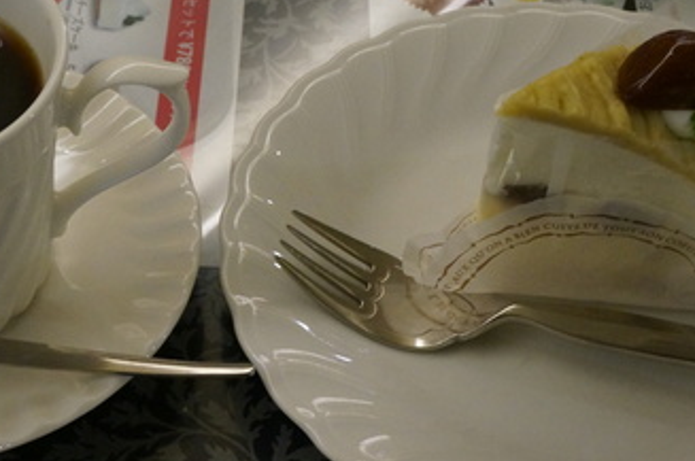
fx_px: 1541
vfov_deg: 17.0
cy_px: 177
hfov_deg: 25.4
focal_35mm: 80
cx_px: 270
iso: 3200
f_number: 9
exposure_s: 1/60
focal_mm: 29
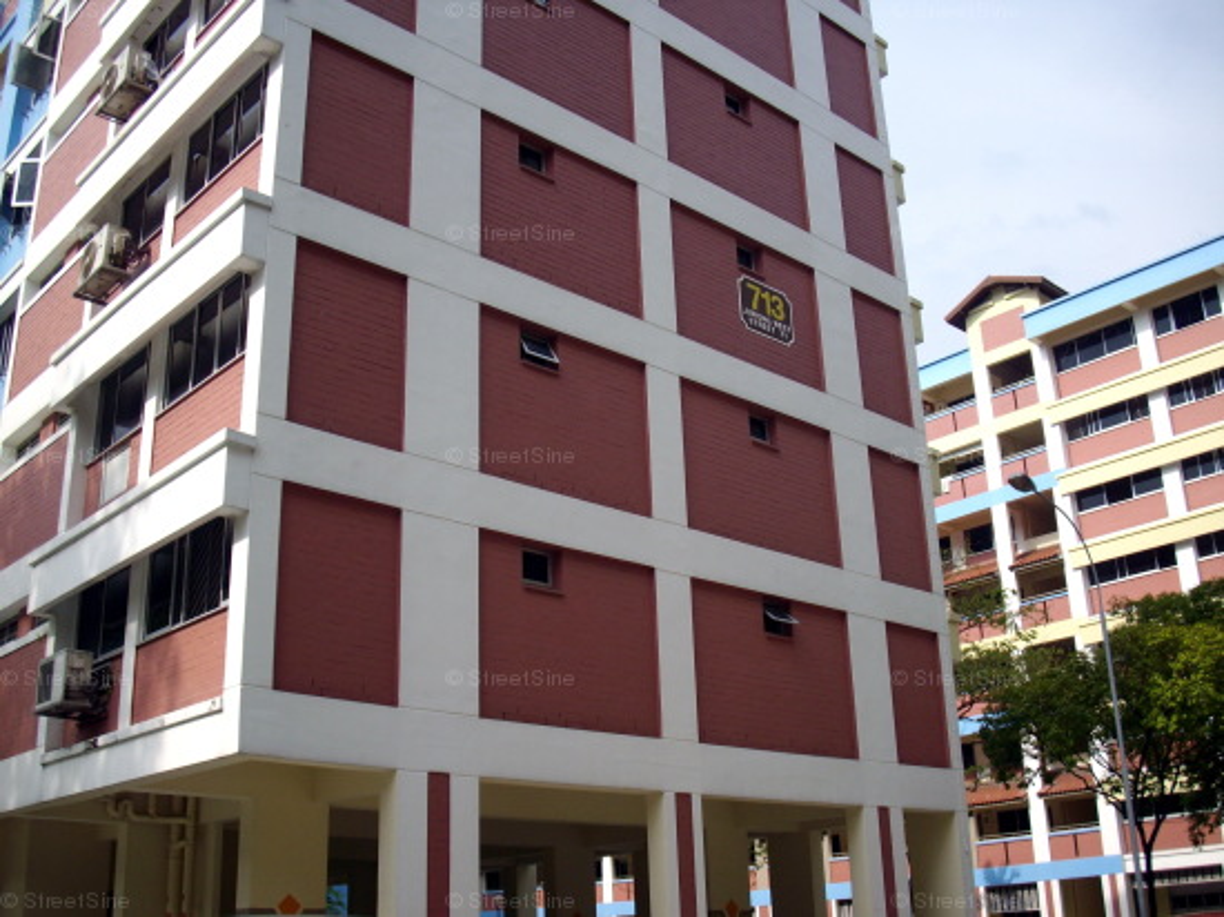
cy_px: 458
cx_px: 612
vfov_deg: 38.6
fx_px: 1308
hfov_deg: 50.2
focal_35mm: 37
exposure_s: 1/200
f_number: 5.6
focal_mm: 6.2
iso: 80
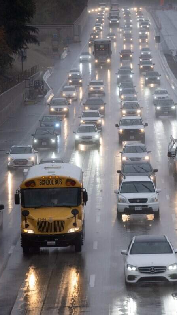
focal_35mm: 316
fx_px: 2635
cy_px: 158
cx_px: 145
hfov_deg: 3.8
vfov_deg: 6.8
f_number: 2.8
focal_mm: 200
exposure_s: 1/1250
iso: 400
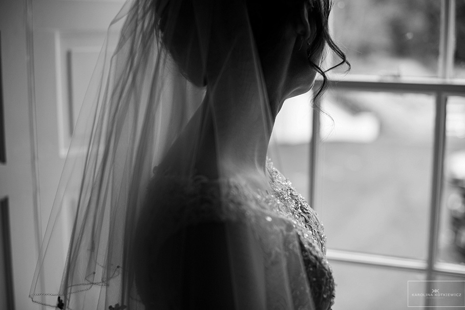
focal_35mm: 51
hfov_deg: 38.9
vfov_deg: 26.5
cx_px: 232
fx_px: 659
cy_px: 154
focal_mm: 50
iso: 180
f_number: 2.5
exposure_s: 1/250
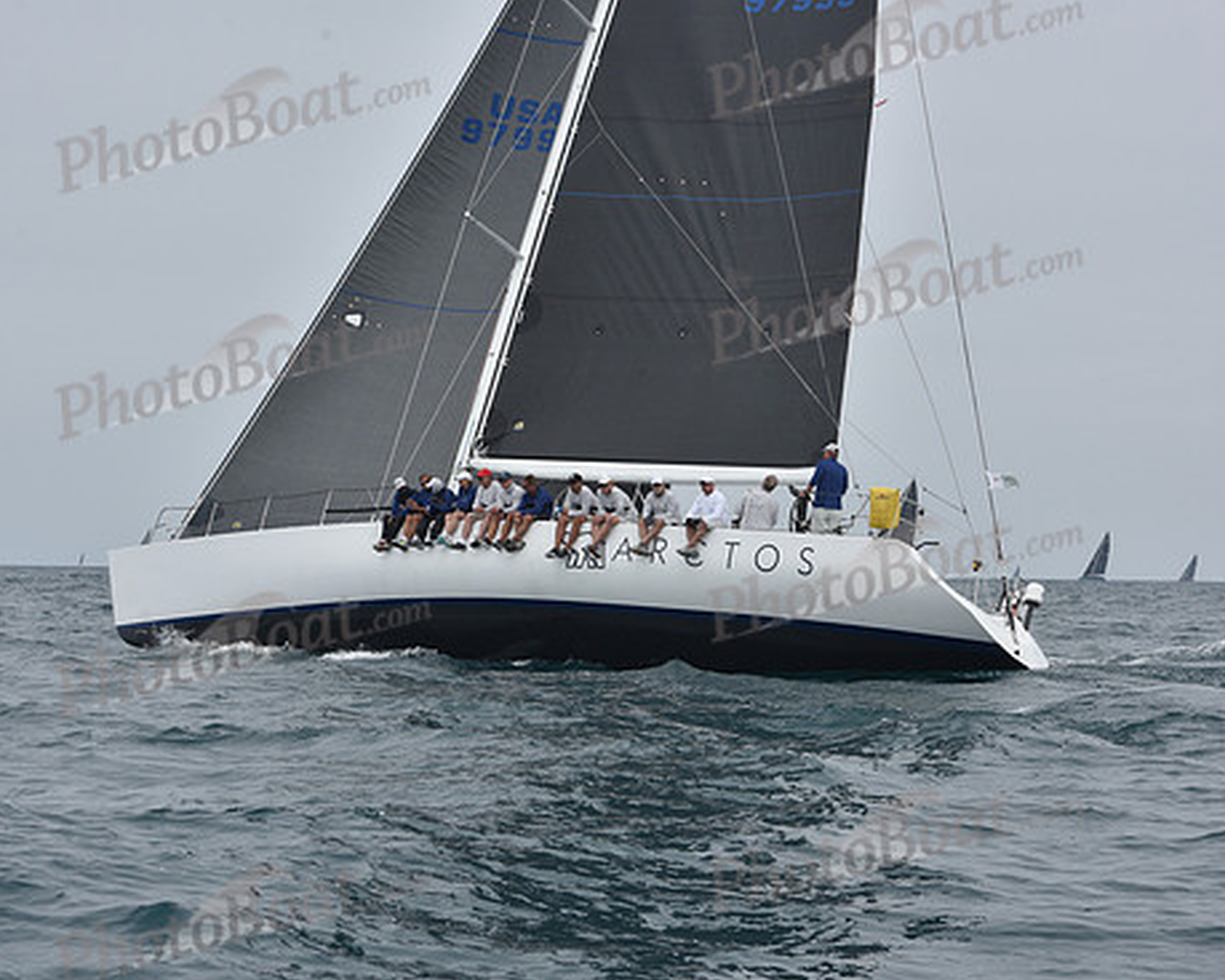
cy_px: 471
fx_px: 3009
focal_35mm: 83
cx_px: 571
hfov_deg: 23.0
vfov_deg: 18.5
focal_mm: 70
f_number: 9
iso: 250
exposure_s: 1/800
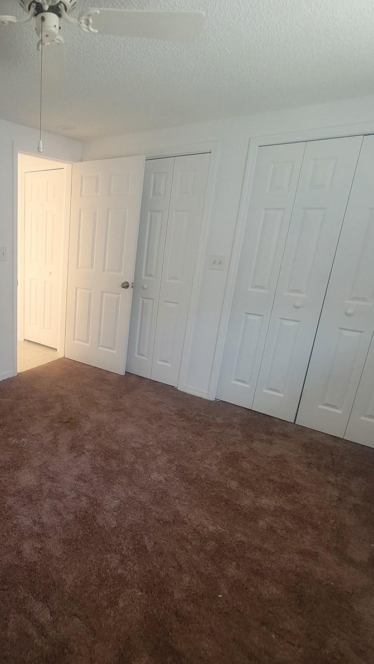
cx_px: 54
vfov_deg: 89.6
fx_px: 335
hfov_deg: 52.9
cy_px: 332
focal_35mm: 19
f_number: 2.2
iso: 400
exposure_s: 1/60
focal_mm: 2.2
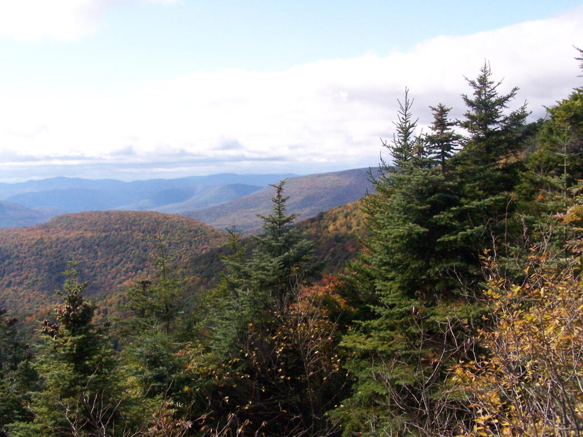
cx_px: 292
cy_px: 218
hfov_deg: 49.0
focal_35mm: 38
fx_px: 640
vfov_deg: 37.7
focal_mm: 6.3
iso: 400
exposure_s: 1/1000
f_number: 5.6
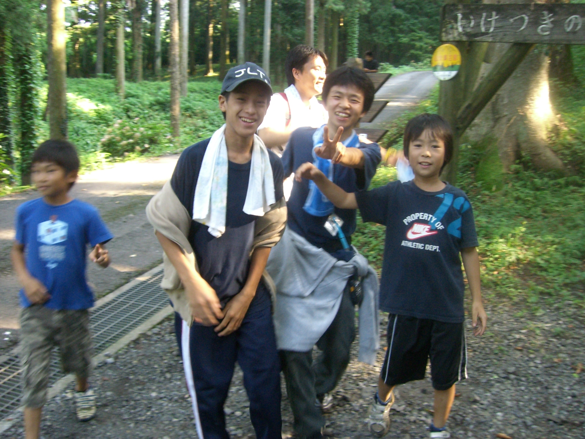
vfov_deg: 37.7
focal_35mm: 38
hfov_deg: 49.0
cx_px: 292
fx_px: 642
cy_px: 220
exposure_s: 1/60
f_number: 2.7
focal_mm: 6.2
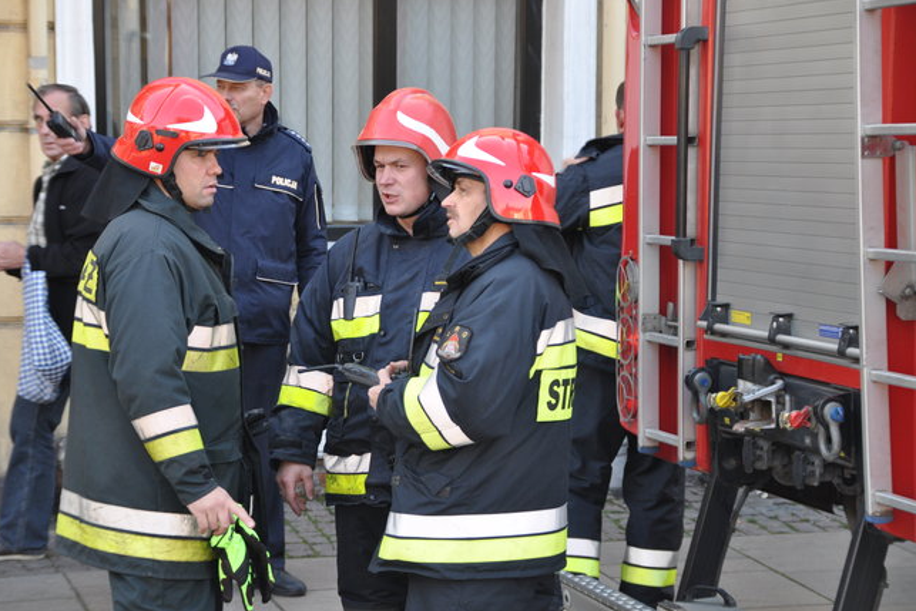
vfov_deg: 13.9
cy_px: 305
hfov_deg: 20.7
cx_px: 456
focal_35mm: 99
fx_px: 2507
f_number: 5.3
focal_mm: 65
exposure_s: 1/125
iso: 400
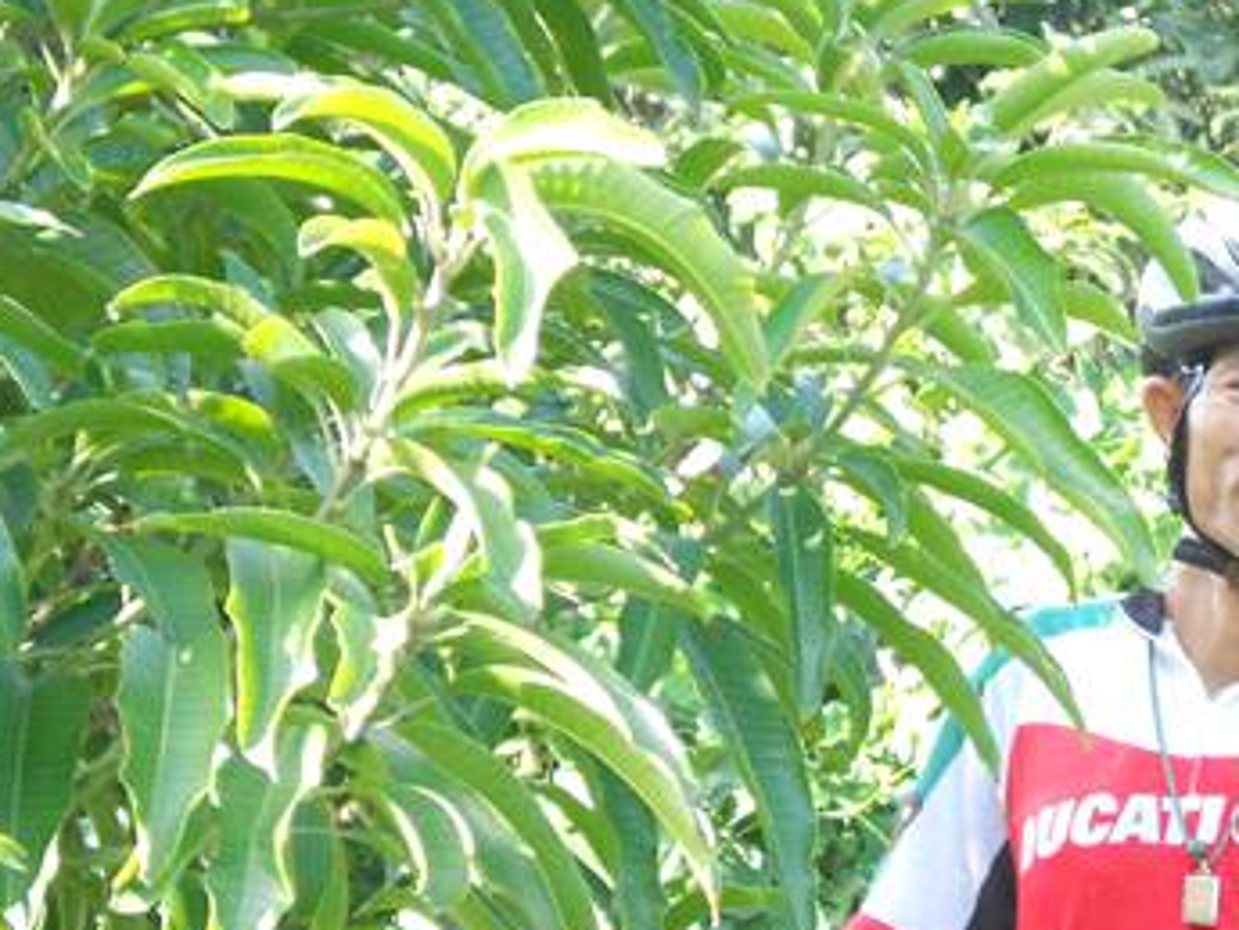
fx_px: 7197
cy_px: 605
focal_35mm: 201
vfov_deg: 7.4
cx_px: 1117
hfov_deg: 9.8
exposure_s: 1/60
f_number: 5.5
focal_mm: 17.6
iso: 400
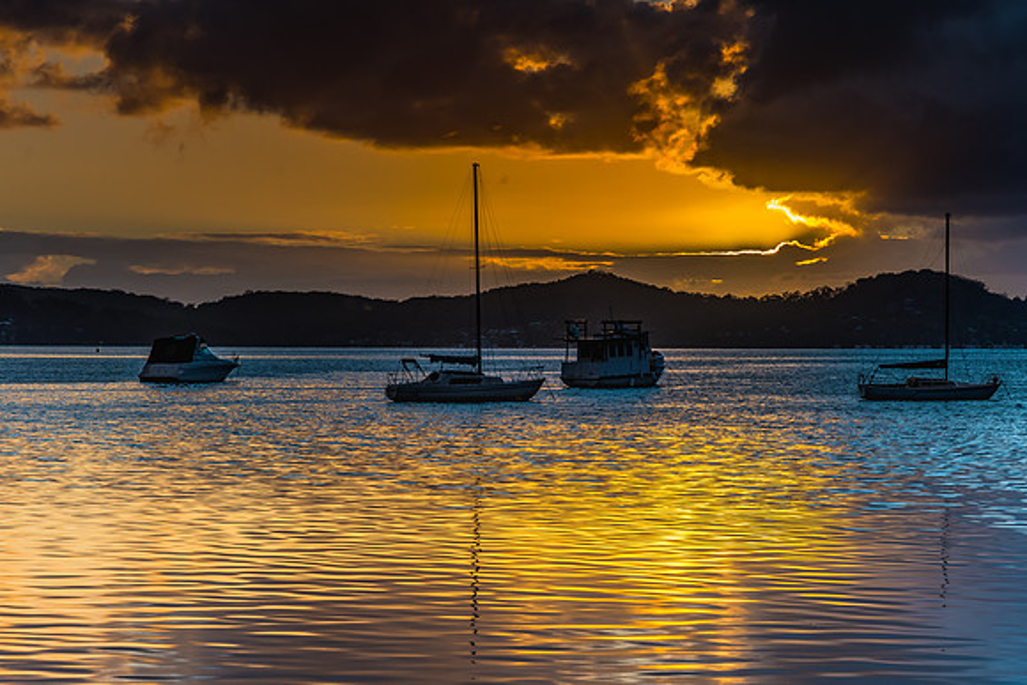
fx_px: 3100
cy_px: 342
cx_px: 514
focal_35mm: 109
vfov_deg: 12.6
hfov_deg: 18.8
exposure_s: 1/20
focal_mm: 72
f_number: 11
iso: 50
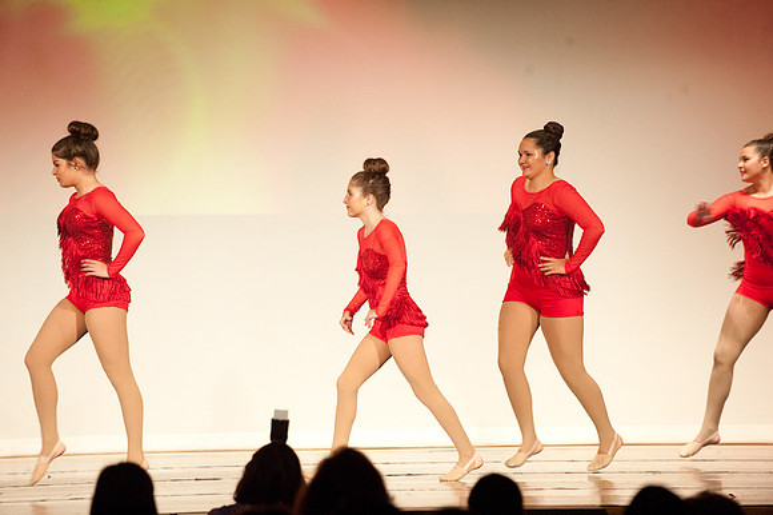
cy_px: 258
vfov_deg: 6.9
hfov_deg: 10.3
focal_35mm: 200
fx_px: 4292
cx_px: 386
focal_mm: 200
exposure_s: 1/200
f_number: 4
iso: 3200
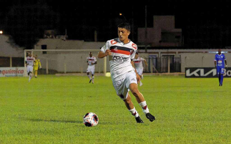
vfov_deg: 6.9
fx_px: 1203
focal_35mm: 191
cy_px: 72
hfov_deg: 11.0
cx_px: 116
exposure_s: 1/1000
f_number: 5.6
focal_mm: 125
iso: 40000
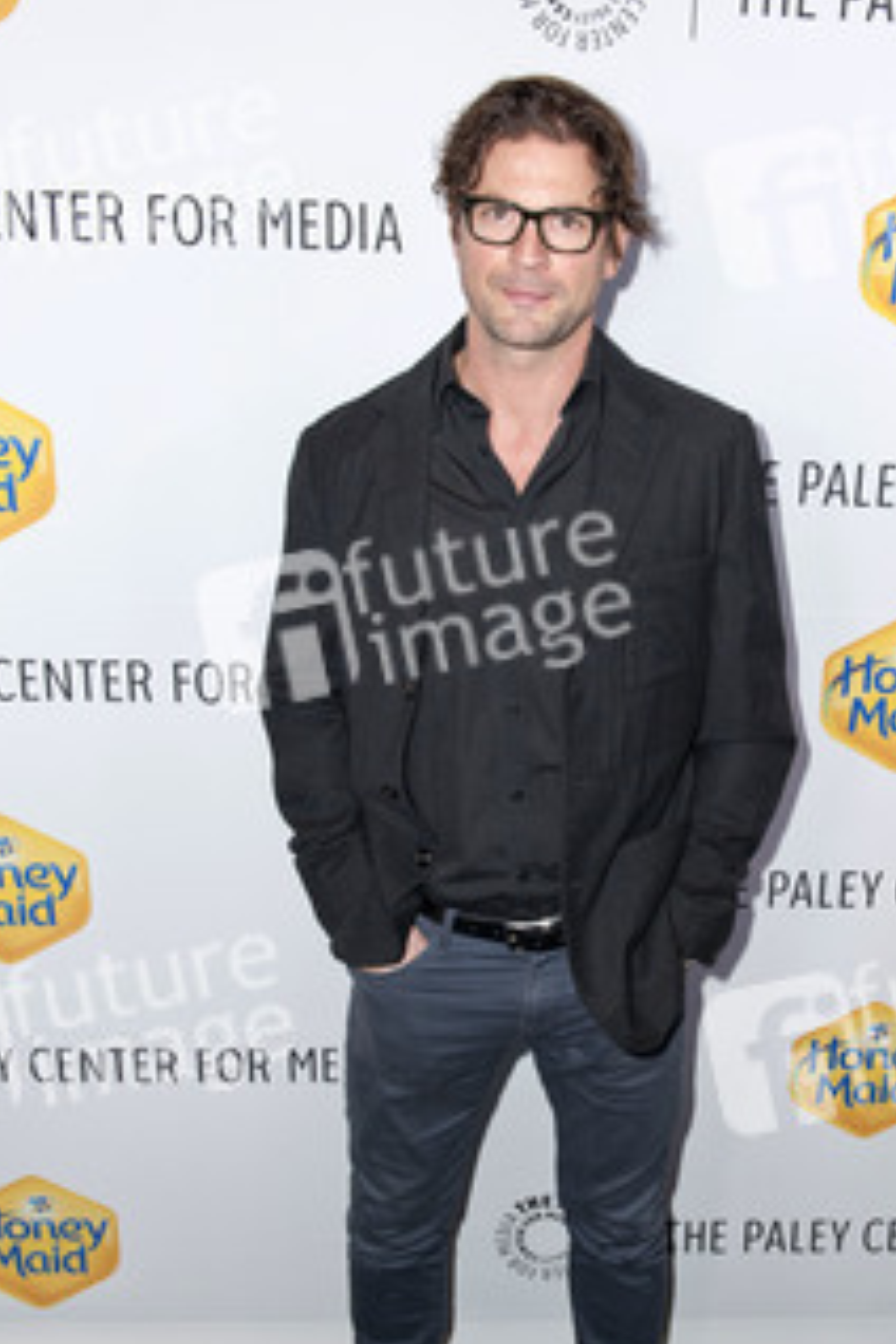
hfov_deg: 34.1
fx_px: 1456
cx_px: 539
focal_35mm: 39
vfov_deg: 49.2
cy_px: 824
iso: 500
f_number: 4.5
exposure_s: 1/400
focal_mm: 31
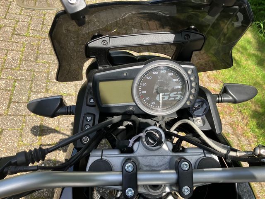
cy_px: 100
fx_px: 214
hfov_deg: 63.4
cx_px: 132
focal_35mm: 28
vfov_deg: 49.7
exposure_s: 1/545
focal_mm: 3.99
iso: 32
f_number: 1.8
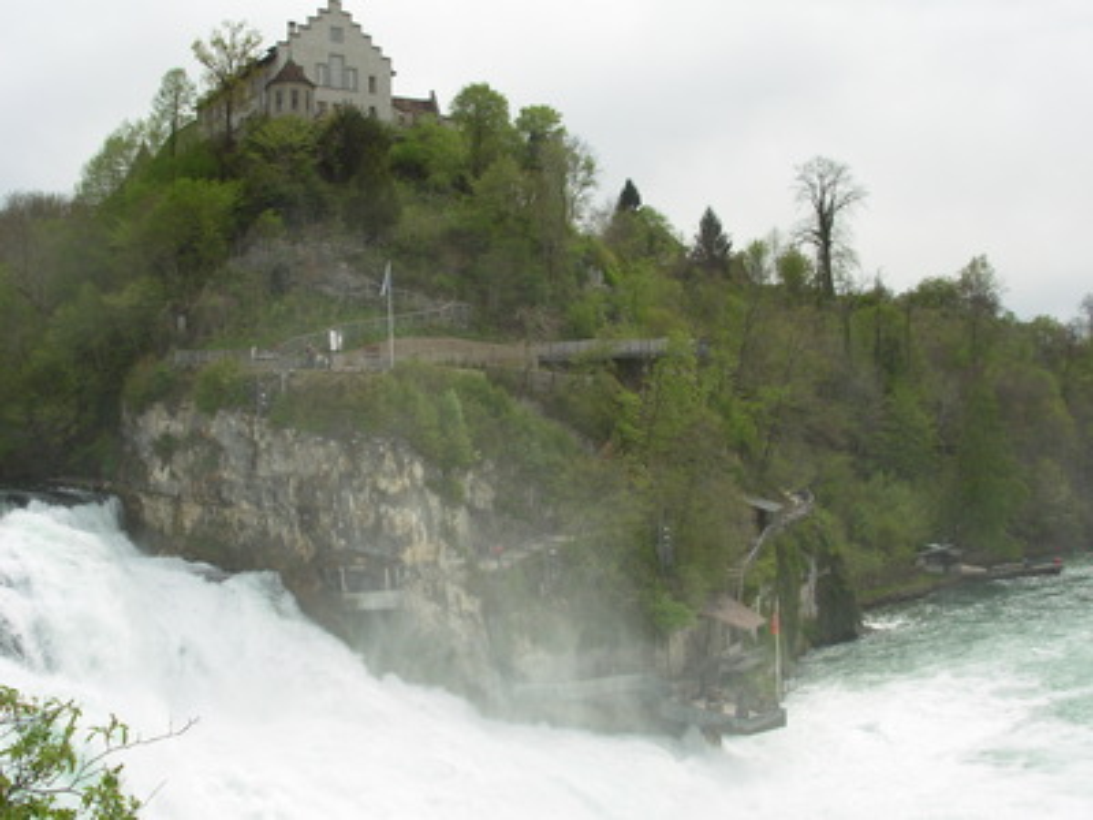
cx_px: 546
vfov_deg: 37.7
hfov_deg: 49.0
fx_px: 1200
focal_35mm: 38
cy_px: 410
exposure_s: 1/430
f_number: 4.9
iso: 50
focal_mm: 6.3
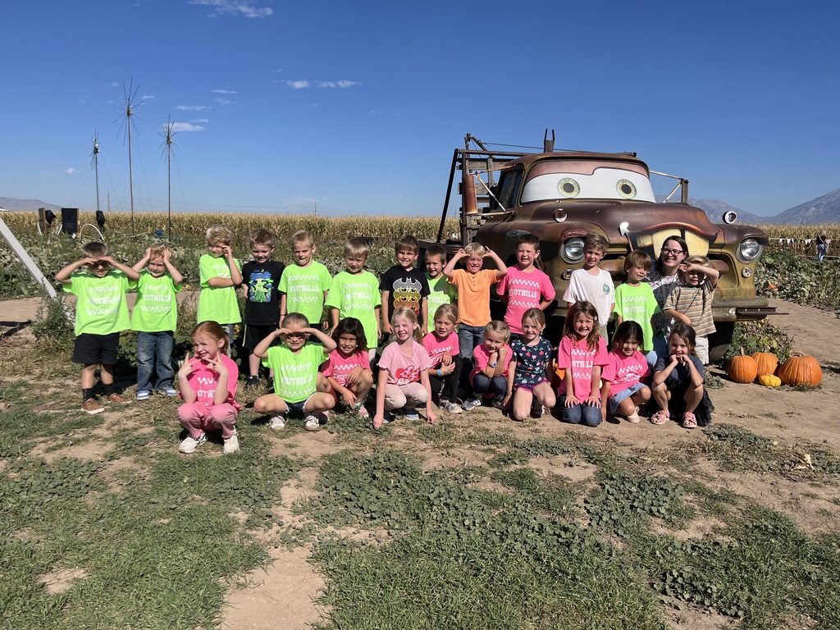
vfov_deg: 53.1
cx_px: 420
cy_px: 315
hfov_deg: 67.3
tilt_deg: -7.0
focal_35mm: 26
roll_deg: -0.9
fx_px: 631
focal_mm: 5.1
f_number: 1.6
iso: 50
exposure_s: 1/5848
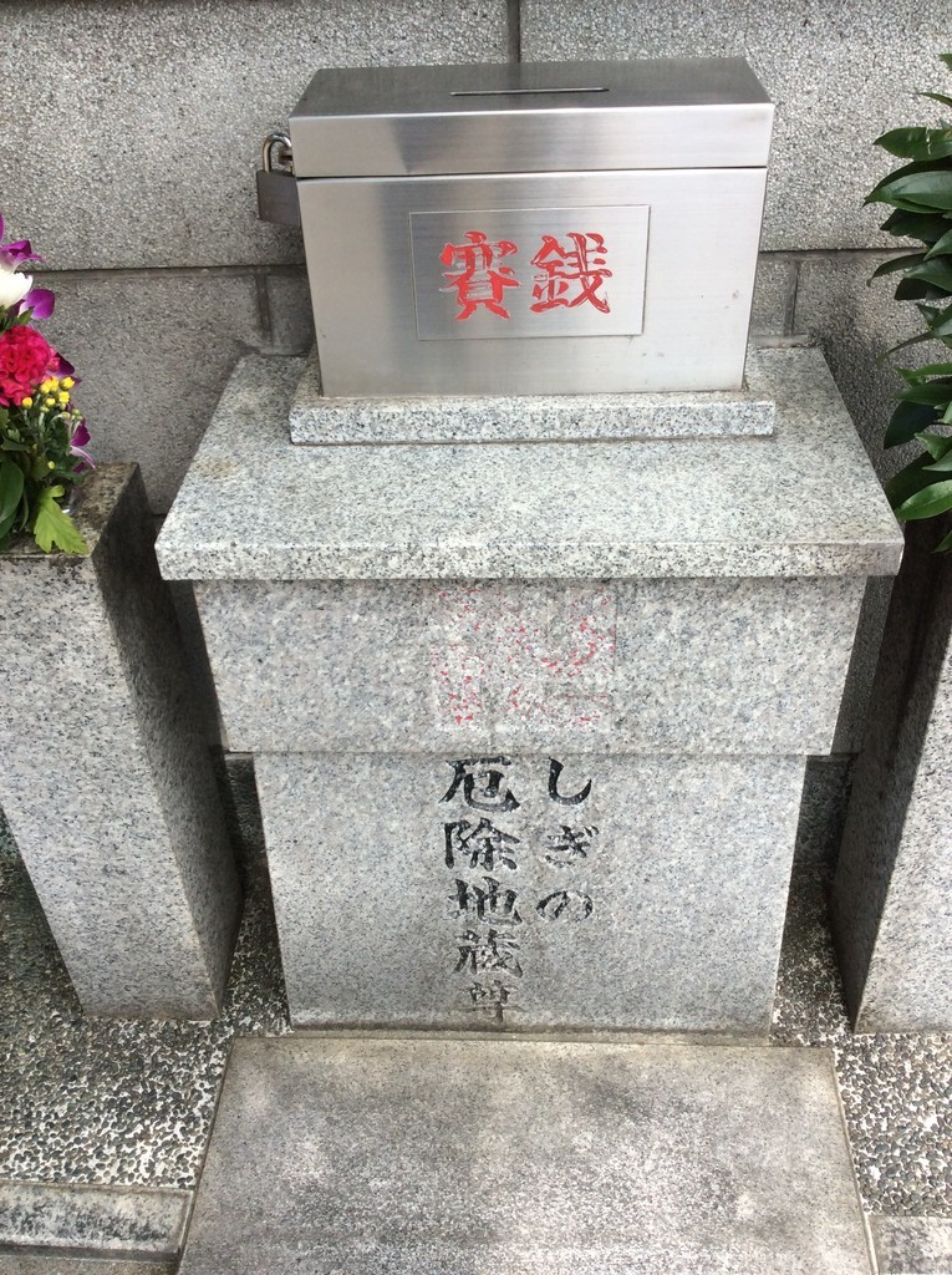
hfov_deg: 44.1
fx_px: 1176
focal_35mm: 32
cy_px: 638
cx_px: 476
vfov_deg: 56.9
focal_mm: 3.3
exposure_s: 1/381
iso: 32
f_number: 2.4
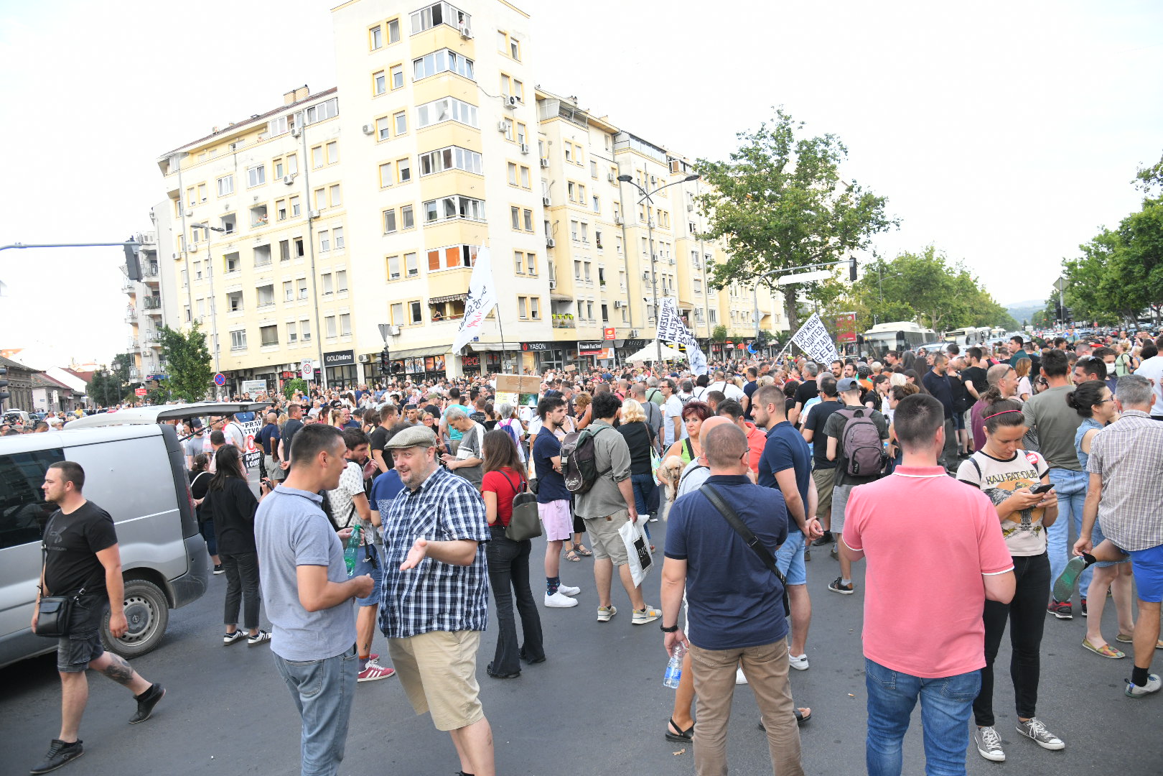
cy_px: 388
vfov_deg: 53.1
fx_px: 775
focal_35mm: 24
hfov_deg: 73.7
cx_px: 582
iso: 1600
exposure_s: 1/400
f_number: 5.6
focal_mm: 24
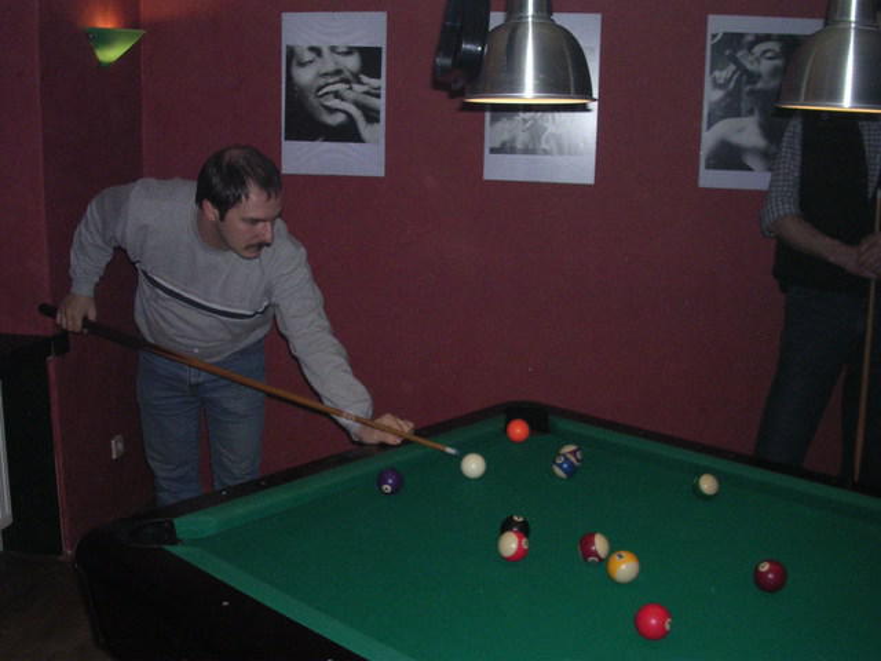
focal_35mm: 38
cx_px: 440
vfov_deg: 37.7
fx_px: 967
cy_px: 330
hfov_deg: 49.0
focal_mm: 5.8
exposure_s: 1/60.1
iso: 400
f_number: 5.6
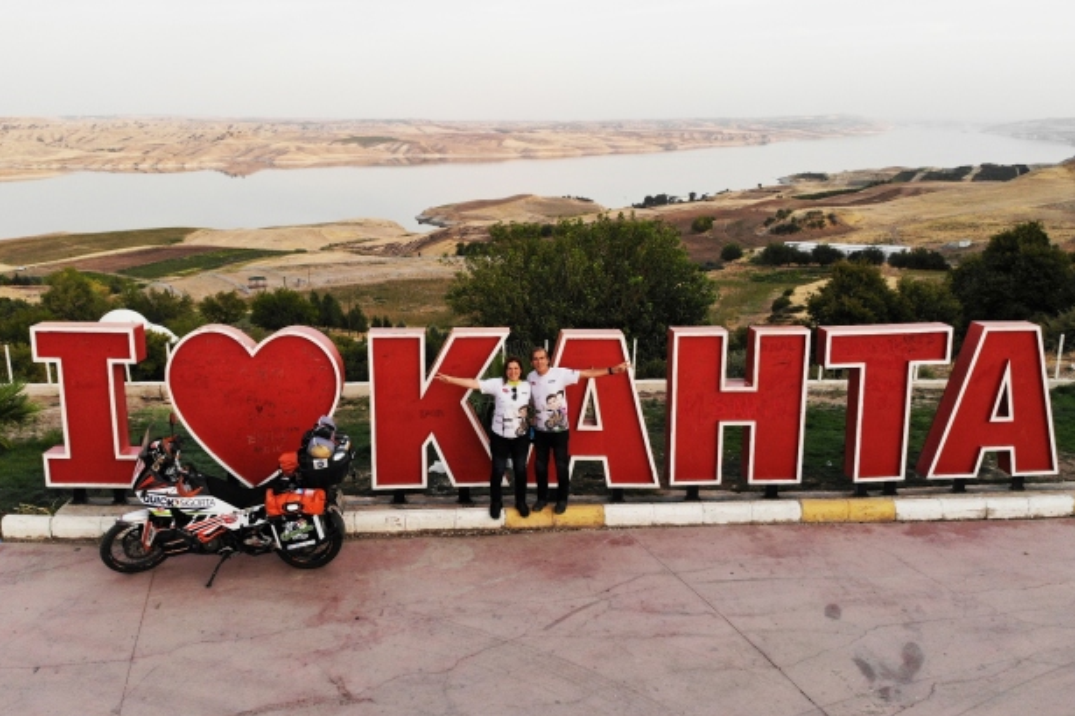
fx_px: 776
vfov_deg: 49.5
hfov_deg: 69.4
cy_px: 342
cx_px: 530
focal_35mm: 26
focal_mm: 4.5
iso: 100
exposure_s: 1/252
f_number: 2.8
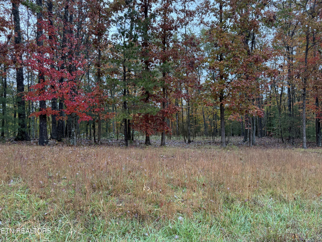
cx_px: 161
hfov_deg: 71.6
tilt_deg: +1.4
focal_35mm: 24
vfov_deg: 56.8
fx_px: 223
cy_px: 121
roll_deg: +2.0
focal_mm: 6.76
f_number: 1.78
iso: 125
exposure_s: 1/174
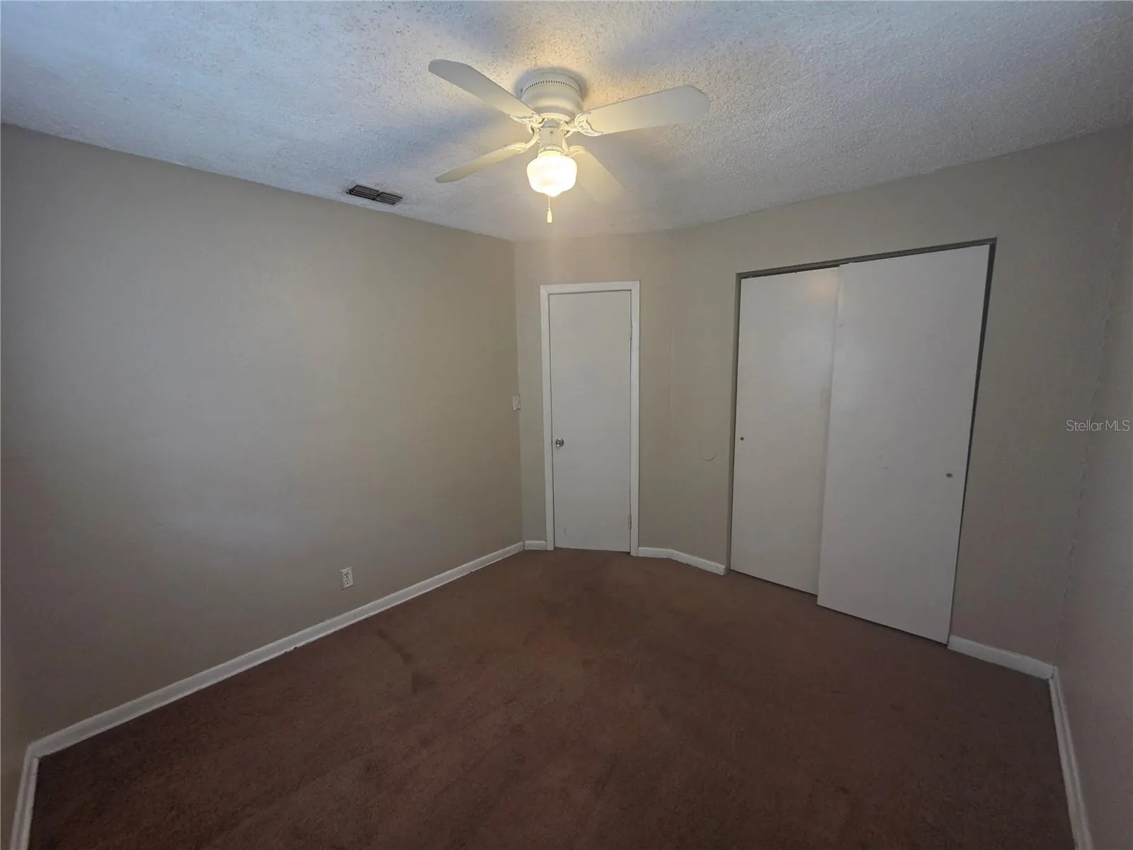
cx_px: 566
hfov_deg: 106.2
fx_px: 425
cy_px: 425
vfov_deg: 89.9
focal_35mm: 13
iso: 400
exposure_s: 1/60
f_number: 1.9
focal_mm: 2.2
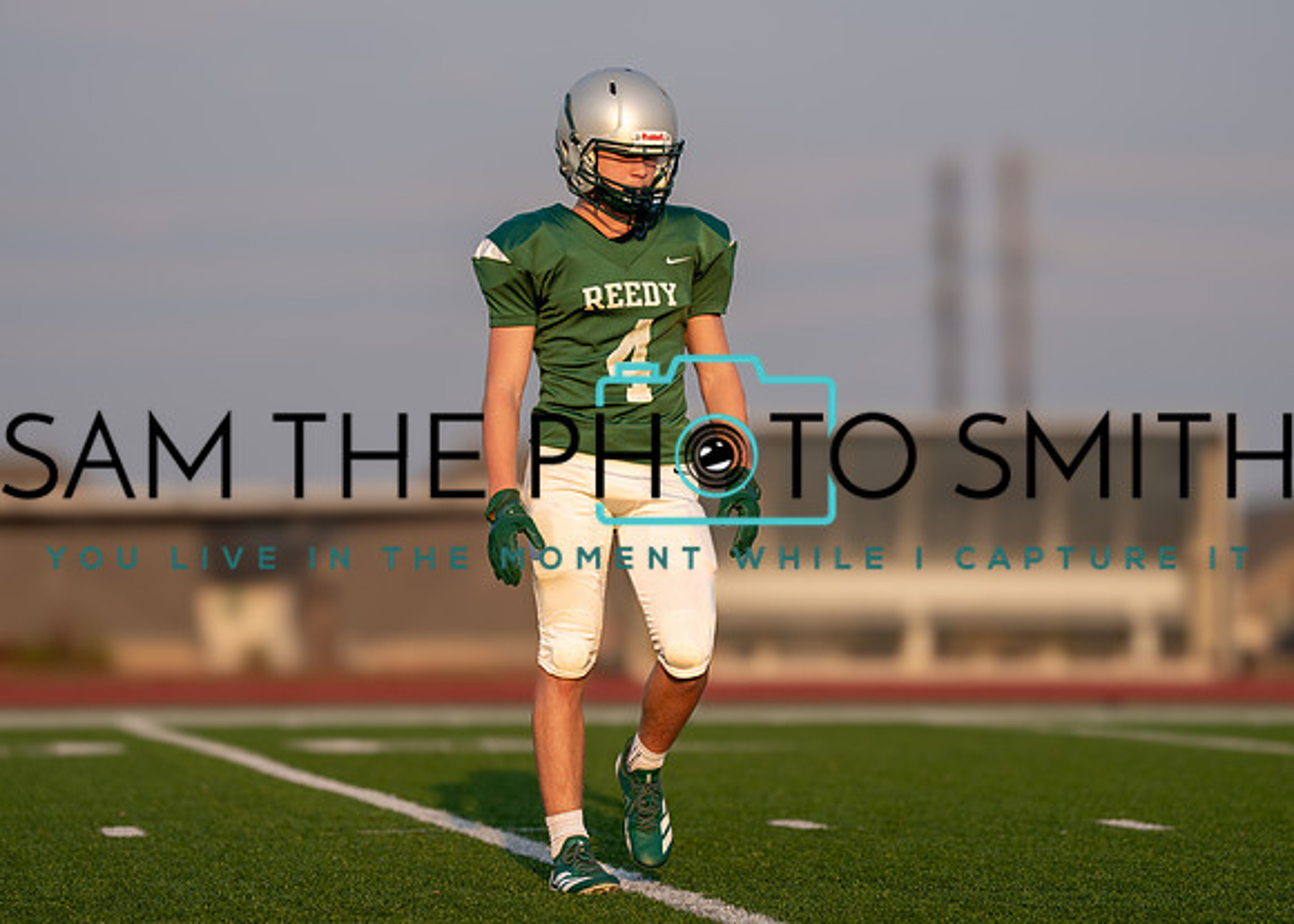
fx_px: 6001
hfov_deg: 12.3
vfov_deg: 8.8
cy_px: 439
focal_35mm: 163
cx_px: 609
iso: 160
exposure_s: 1/1600
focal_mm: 133
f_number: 2.8
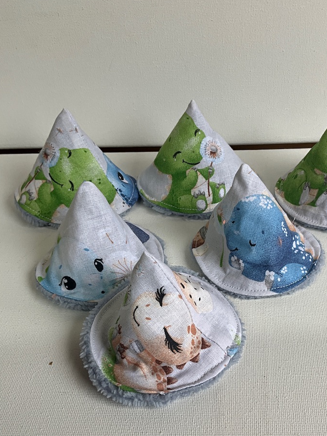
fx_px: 516
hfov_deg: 34.8
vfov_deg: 45.0
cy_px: 294
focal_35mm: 41
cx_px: 218
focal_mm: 3
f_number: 1.8
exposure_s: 1/146
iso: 20
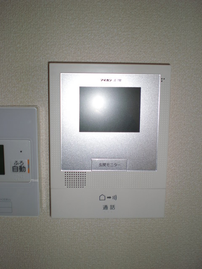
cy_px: 134
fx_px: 296
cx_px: 101
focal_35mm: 38
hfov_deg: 37.7
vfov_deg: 49.0
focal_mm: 6.3
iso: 50
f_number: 3.1
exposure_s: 1/30
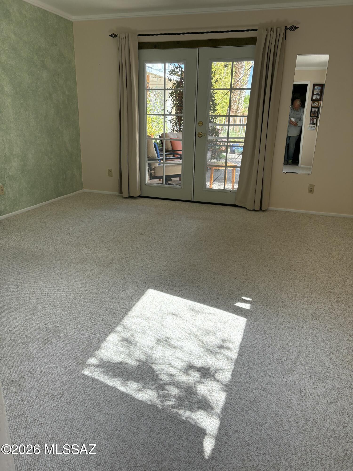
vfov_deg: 67.3
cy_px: 236
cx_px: 176
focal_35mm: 26
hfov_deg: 53.1
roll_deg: -0.8
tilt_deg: -18.9
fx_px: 354
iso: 64
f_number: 1.6
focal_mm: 5.96
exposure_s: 1/363
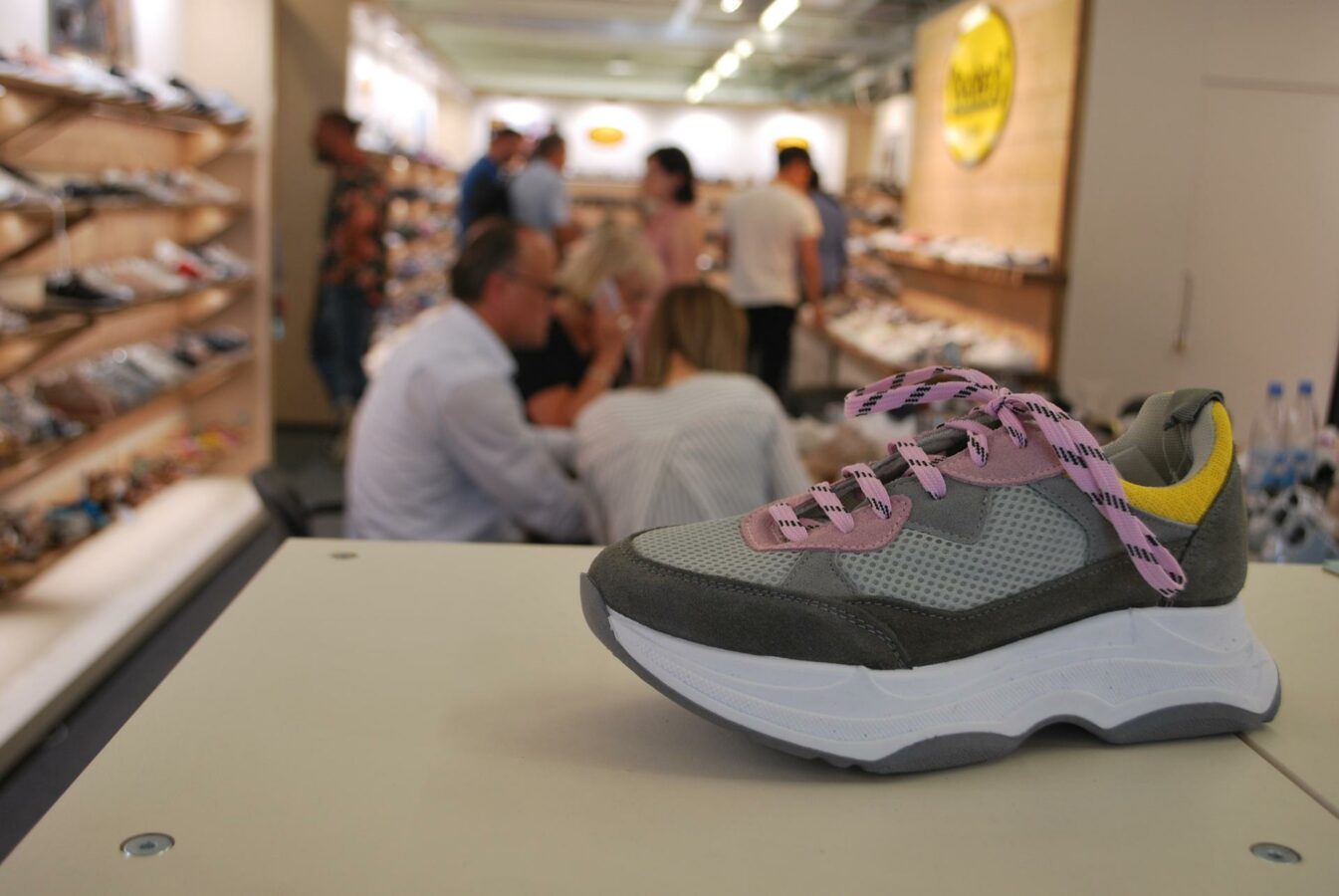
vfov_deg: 37.0
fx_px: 1340
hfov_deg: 53.1
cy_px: 448
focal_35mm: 36
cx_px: 670
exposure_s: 1/30
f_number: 4.2
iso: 200
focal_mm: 24
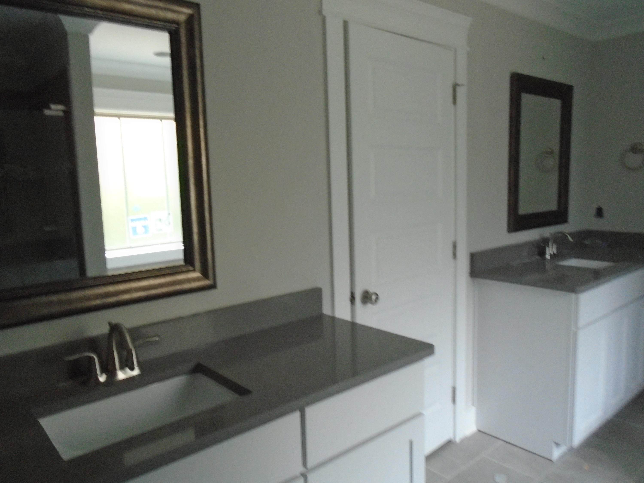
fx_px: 484
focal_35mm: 26
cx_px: 322
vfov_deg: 53.1
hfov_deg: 67.3
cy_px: 242
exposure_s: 1/15
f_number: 3.2
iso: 400
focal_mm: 4.6
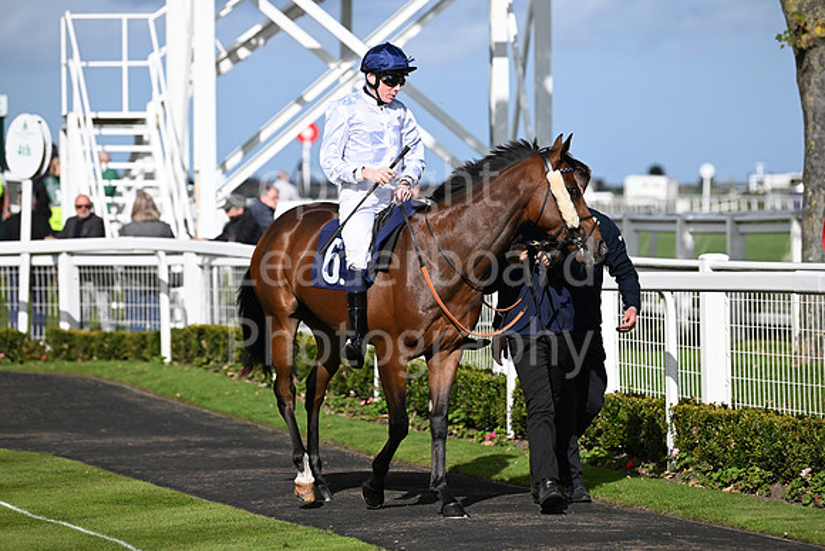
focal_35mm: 165
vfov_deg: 8.3
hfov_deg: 12.4
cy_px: 276
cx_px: 412
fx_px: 3782
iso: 500
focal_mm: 165
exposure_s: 1/8000
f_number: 4
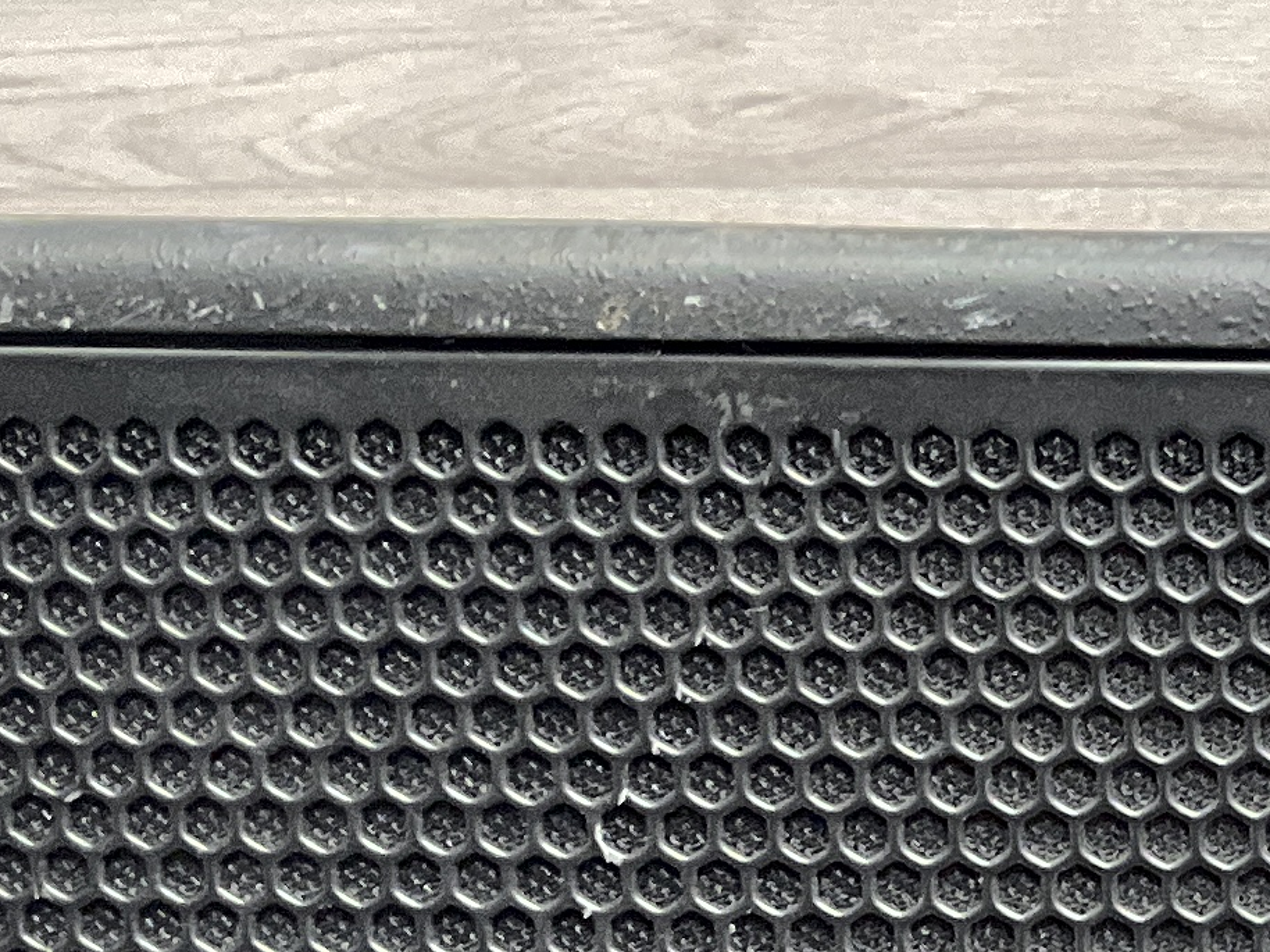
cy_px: 1854
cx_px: 1901
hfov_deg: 14.4
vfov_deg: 10.7
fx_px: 4695
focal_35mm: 128
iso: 100
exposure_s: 1/50
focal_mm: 3
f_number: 1.8
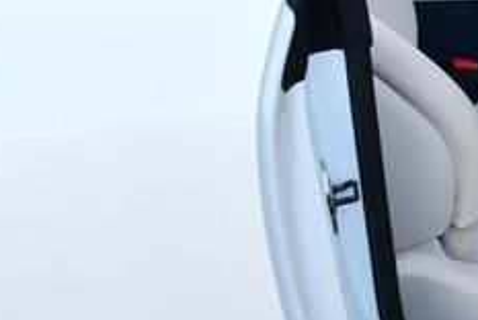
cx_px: 642
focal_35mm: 99
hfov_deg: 18.9
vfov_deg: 13.6
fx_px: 1316
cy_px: -23
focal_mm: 18
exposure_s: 1/250
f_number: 4.5
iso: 400
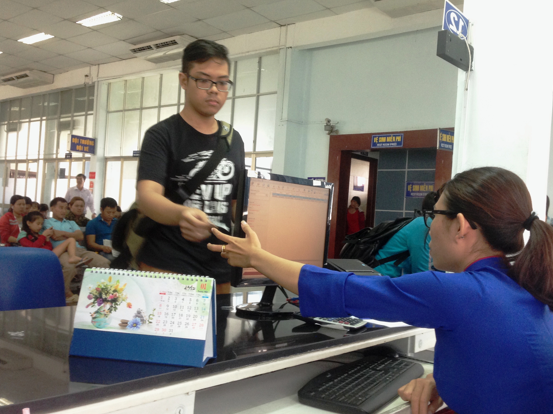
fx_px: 591
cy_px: 212
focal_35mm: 37
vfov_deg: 38.7
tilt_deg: +0.7
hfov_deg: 50.1
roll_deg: -2.1
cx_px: 298
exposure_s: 1/20
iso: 100
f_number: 2.4
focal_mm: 4.12
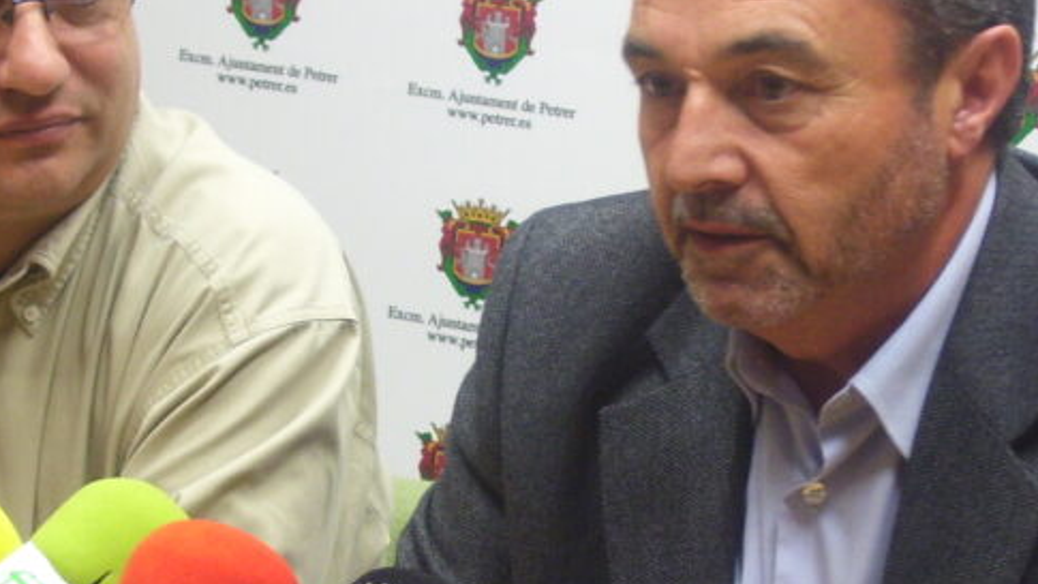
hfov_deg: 14.2
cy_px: 387
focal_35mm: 151
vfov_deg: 8.0
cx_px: 492
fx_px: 4157
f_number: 4
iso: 160
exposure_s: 1/15
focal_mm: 11.6
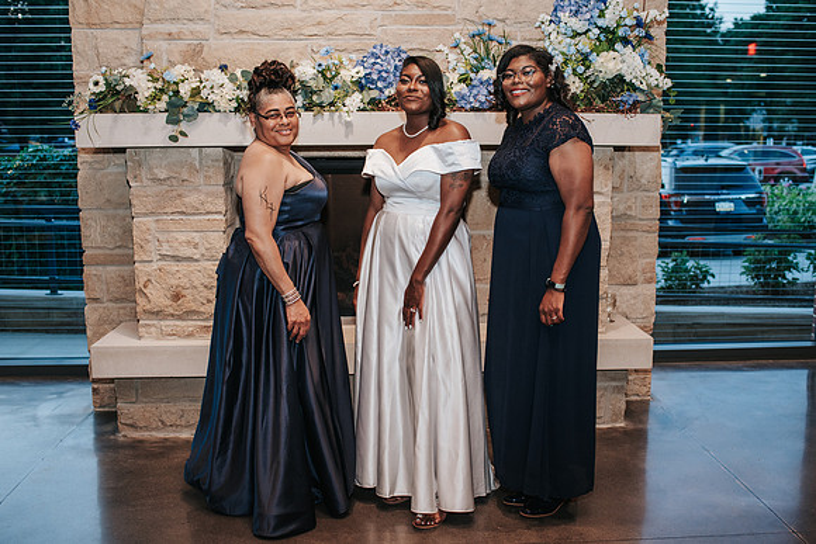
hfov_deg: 51.4
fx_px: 848
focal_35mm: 37
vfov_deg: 35.6
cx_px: 424
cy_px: 263
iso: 1000
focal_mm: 35
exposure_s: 1/160
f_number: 2.8
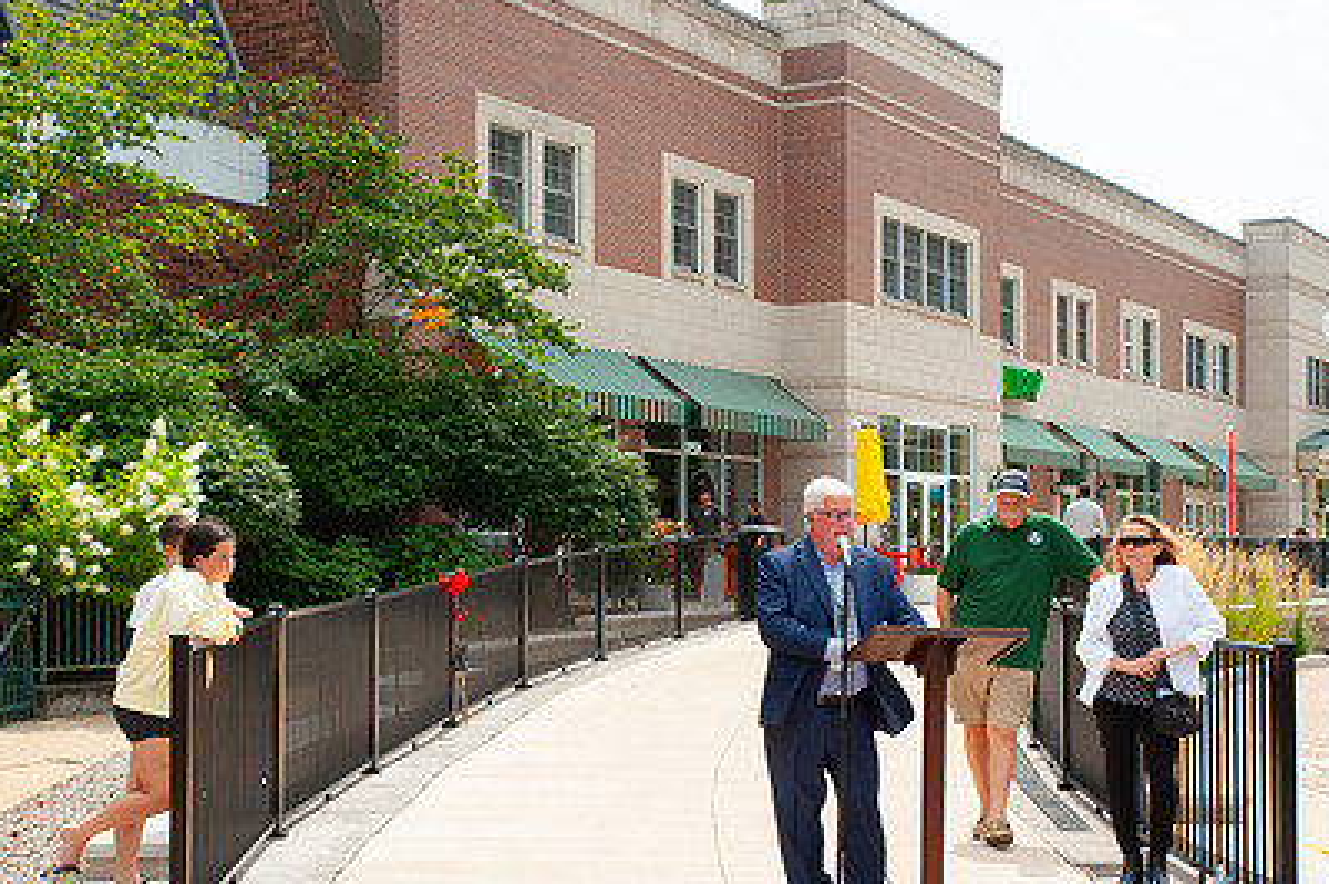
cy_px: 518
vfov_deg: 23.3
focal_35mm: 58
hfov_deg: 34.5
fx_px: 2139
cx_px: 718
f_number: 14
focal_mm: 40
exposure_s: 1/200
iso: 400
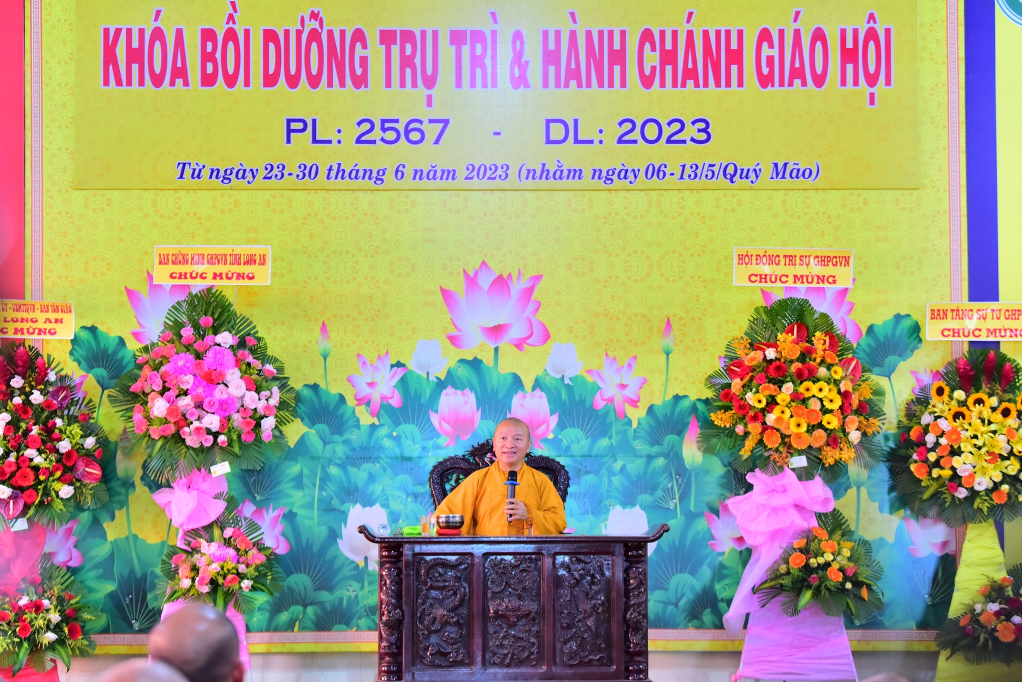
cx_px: 511
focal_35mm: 90
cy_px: 341
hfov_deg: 22.6
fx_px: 2556
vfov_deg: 15.2
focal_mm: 90
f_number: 4
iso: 2000
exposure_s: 1/160
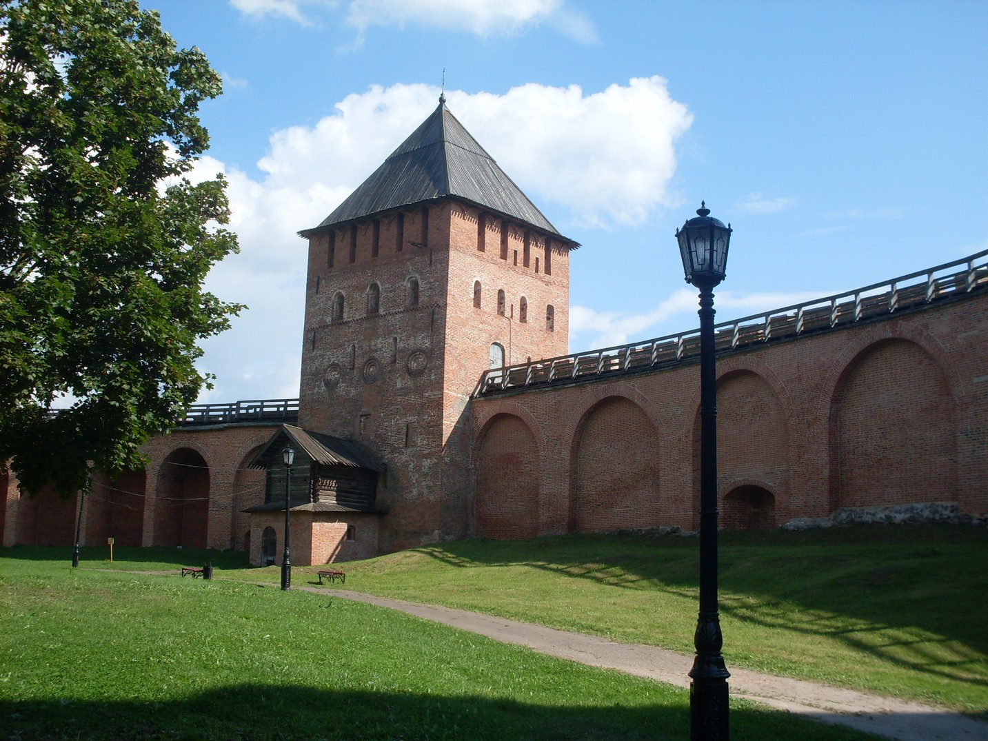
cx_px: 494
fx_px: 1085
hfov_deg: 49.0
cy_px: 370
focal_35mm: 38
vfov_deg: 37.7
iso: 80
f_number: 8.4
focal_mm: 6.3
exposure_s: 1/180
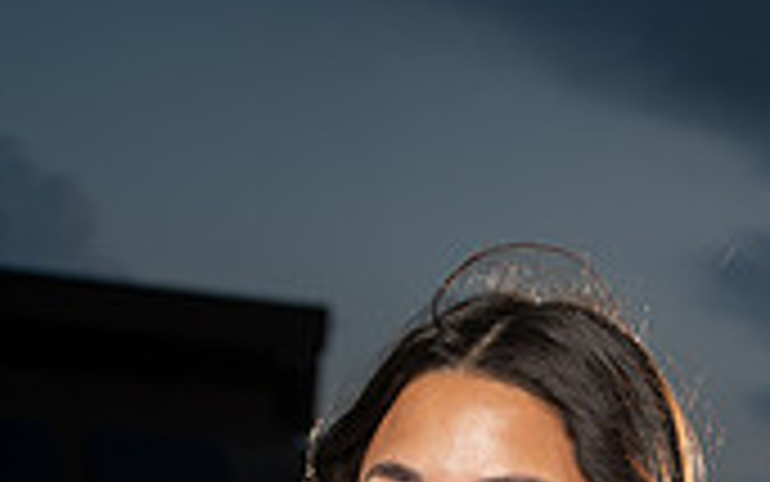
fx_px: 1973
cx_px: 356
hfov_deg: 22.1
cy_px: 1000
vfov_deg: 12.2
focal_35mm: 94
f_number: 4
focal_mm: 35
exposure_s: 1/250
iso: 400
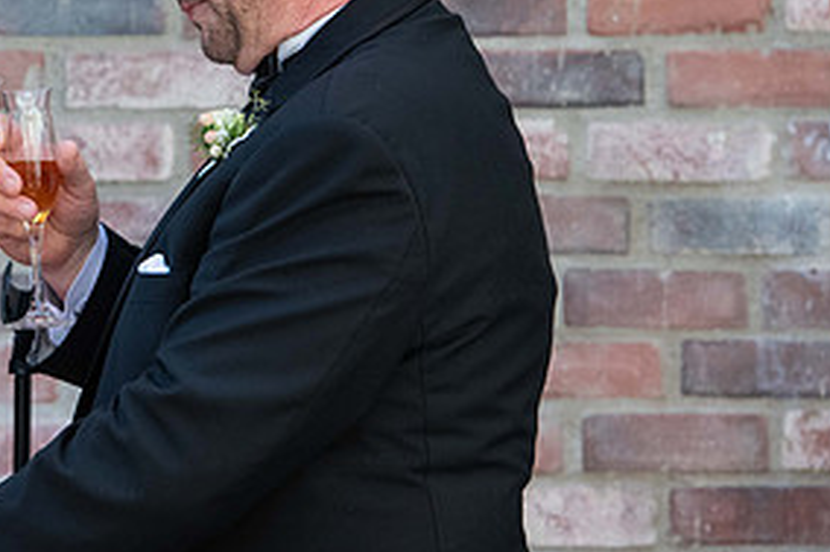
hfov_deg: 7.2
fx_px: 6590
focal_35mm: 286
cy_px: 142
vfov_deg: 4.8
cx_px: 35
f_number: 5
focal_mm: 140
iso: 1250
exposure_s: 1/1000
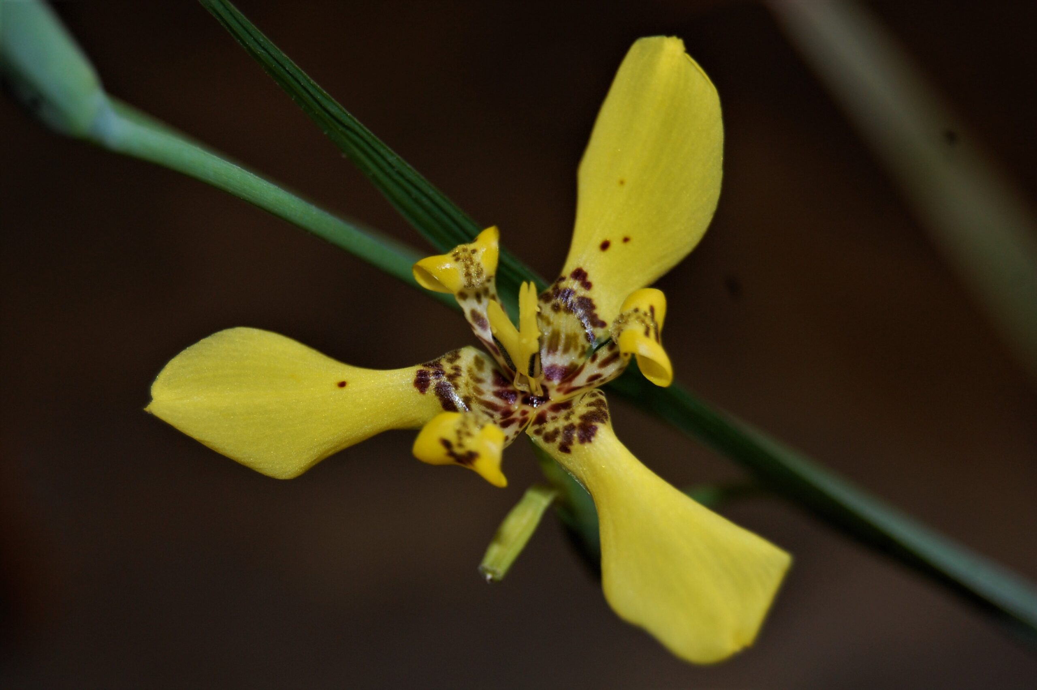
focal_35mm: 82
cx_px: 518
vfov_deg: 16.5
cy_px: 345
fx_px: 2374
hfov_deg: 24.6
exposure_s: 1/60
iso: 400
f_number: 5.6
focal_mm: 55
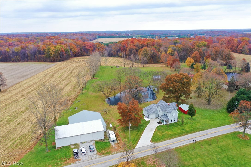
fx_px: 195
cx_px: 126
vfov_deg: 46.4
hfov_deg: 65.5
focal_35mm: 28
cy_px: 84
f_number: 4
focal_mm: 10.26
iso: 100
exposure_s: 1/120
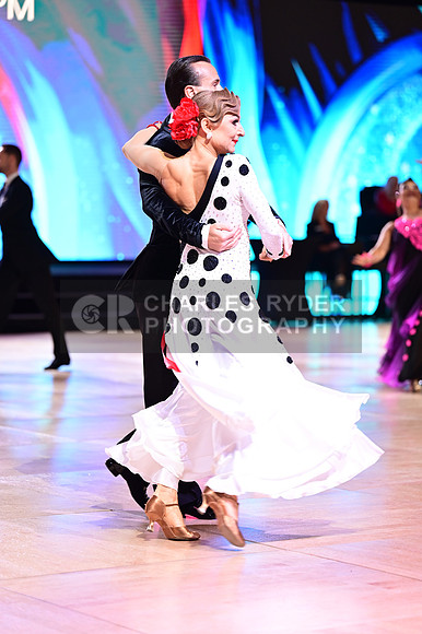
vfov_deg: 18.6
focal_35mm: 110
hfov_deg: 12.4
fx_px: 1936
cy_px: 317
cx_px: 211
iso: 1600
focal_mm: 110
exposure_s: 1/400
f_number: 2.8
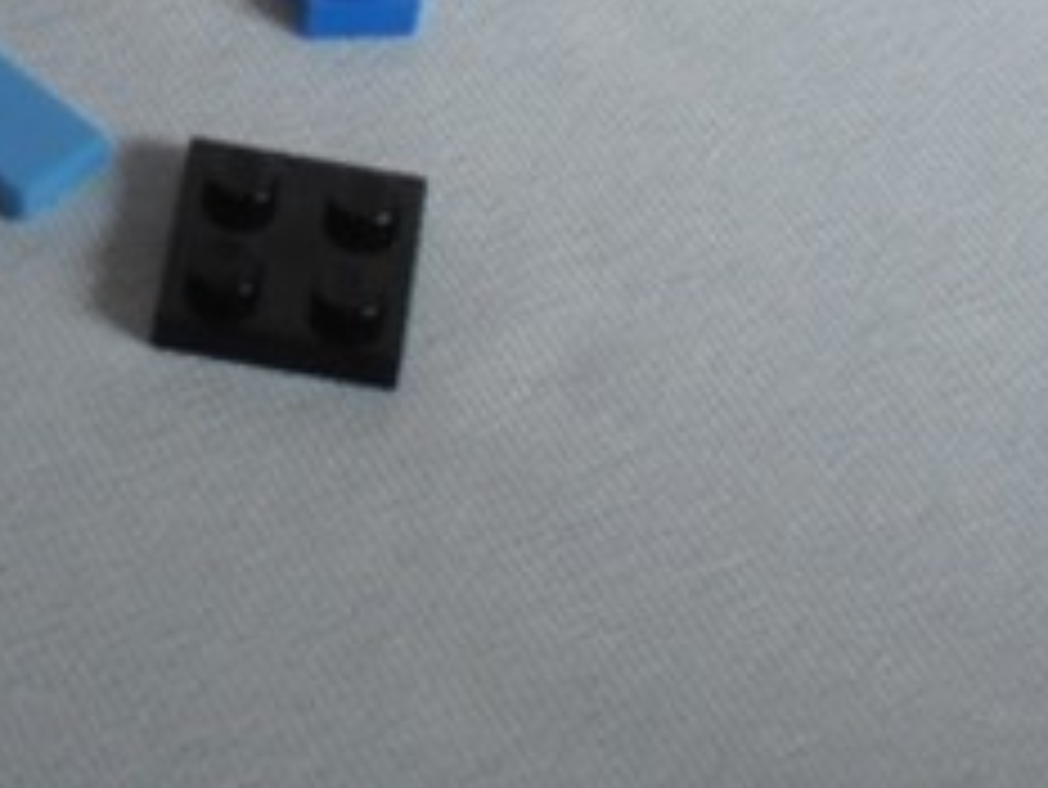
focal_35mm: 143
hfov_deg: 13.3
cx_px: -292
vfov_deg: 10.2
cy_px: -142
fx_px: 4332
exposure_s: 1/80
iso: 80
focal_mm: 6.61
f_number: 3.9
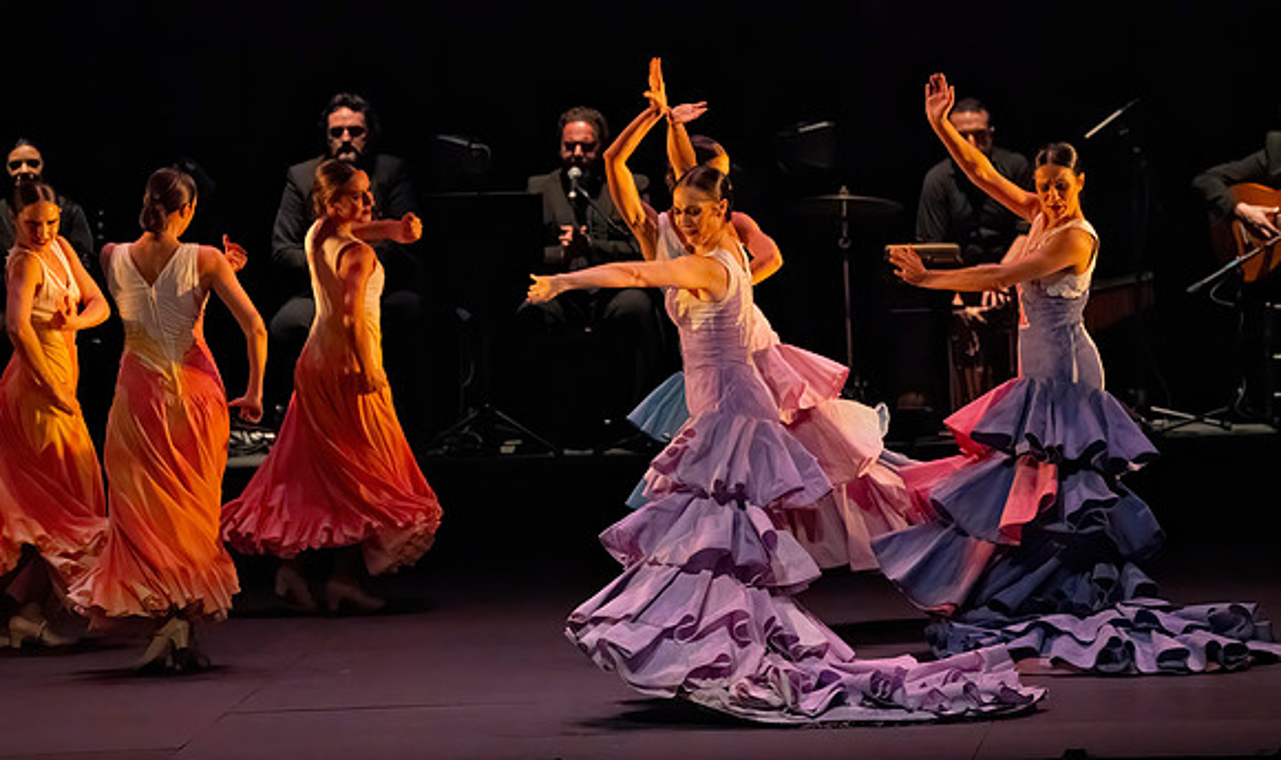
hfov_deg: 6.7
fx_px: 10996
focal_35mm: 319
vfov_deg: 4.0
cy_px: 427
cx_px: 640
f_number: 6.3
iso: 20000
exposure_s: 1/400
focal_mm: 309
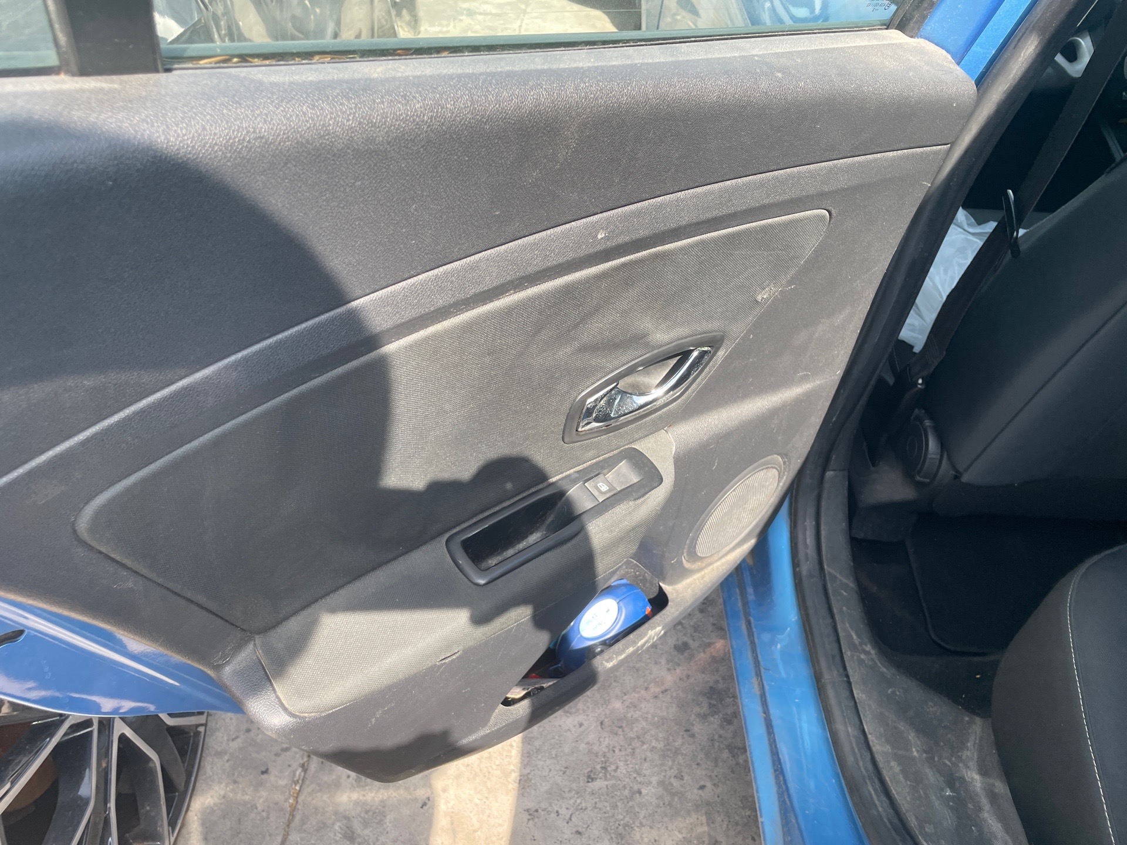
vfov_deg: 53.1
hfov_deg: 67.3
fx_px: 846
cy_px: 422
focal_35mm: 26
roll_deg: -1.7
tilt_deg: -43.3
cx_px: 564
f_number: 1.6
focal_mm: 4.2
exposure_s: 1/341
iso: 32
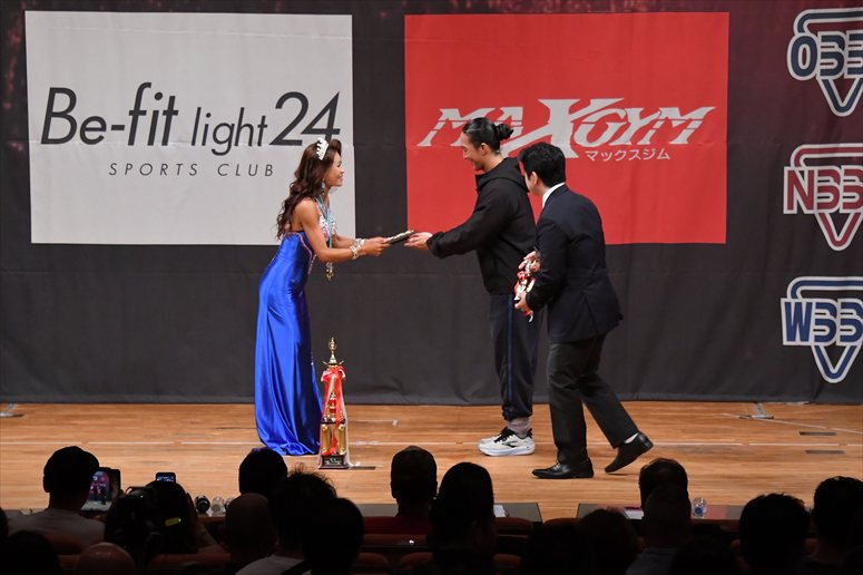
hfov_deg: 11.8
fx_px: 4169
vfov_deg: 7.9
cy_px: 288
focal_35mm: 174
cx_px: 432
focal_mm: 116
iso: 5600
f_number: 5.6
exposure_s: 1/400
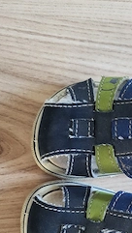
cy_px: 170
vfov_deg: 42.6
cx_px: 131
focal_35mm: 47
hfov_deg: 24.4
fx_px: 292
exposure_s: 1/50.3
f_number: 1.8
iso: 500
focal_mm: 5.4
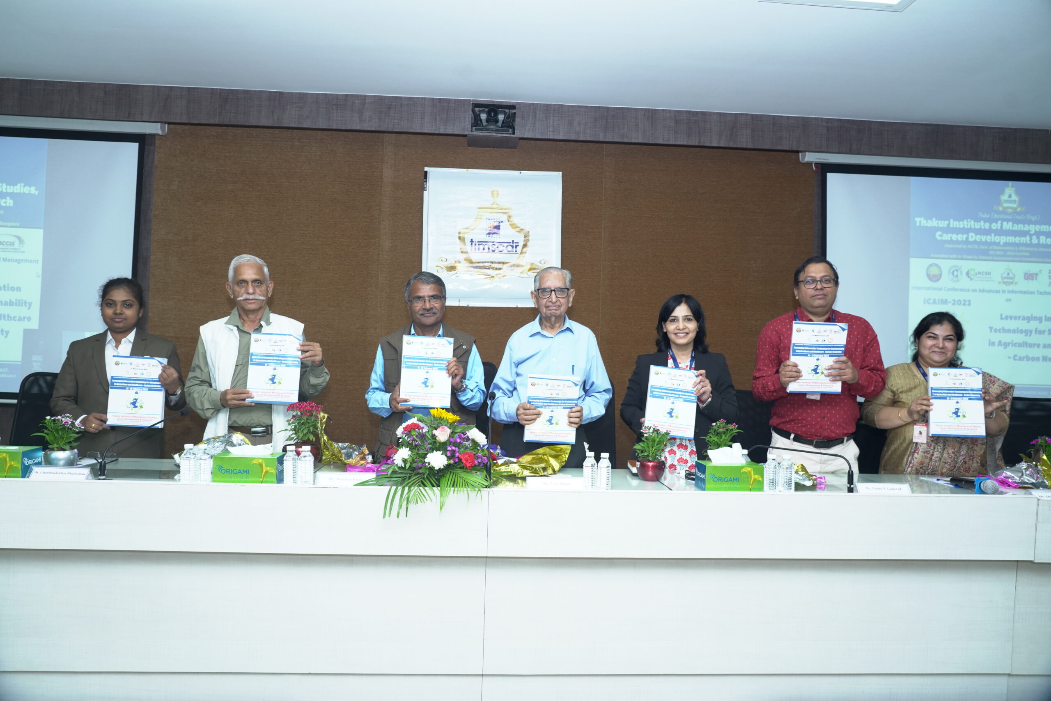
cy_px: 350
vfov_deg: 53.2
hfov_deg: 73.7
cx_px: 526
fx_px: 701
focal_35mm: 24
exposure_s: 1/125
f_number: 5.6
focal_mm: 24
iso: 1000
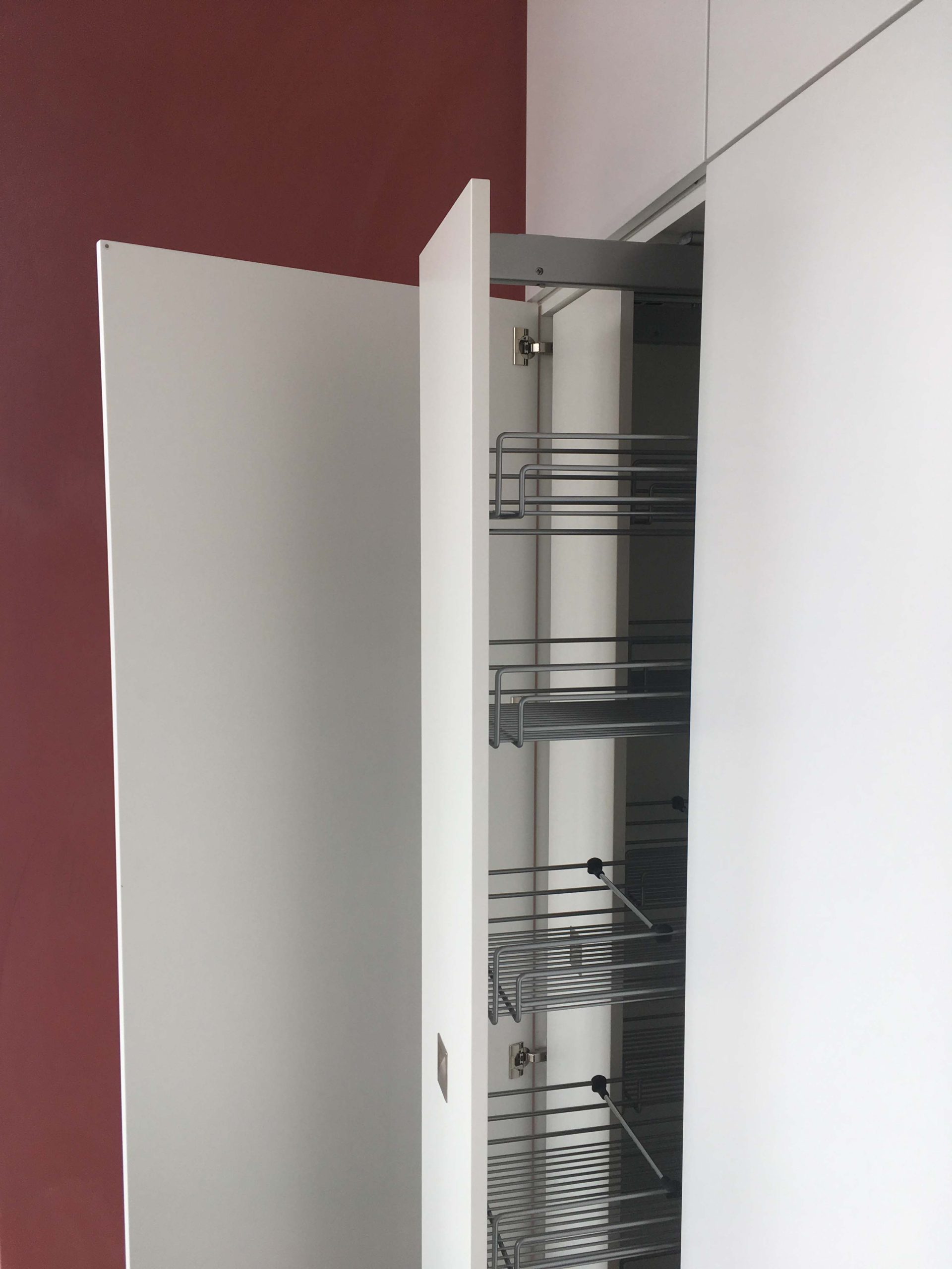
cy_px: 634
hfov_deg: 48.2
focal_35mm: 29
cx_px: 476
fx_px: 1063
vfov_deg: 61.7
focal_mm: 4.15
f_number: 2.2
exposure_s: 1/313
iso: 25
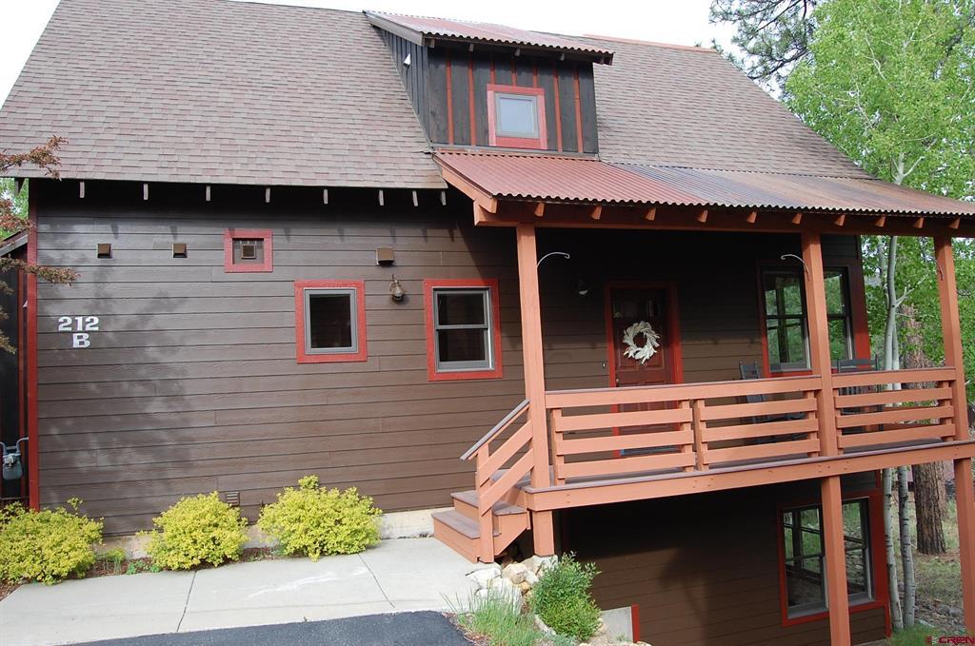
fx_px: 730
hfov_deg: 67.5
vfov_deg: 47.8
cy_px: 323
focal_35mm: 27
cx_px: 488
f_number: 9
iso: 400
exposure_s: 1/100
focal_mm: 18
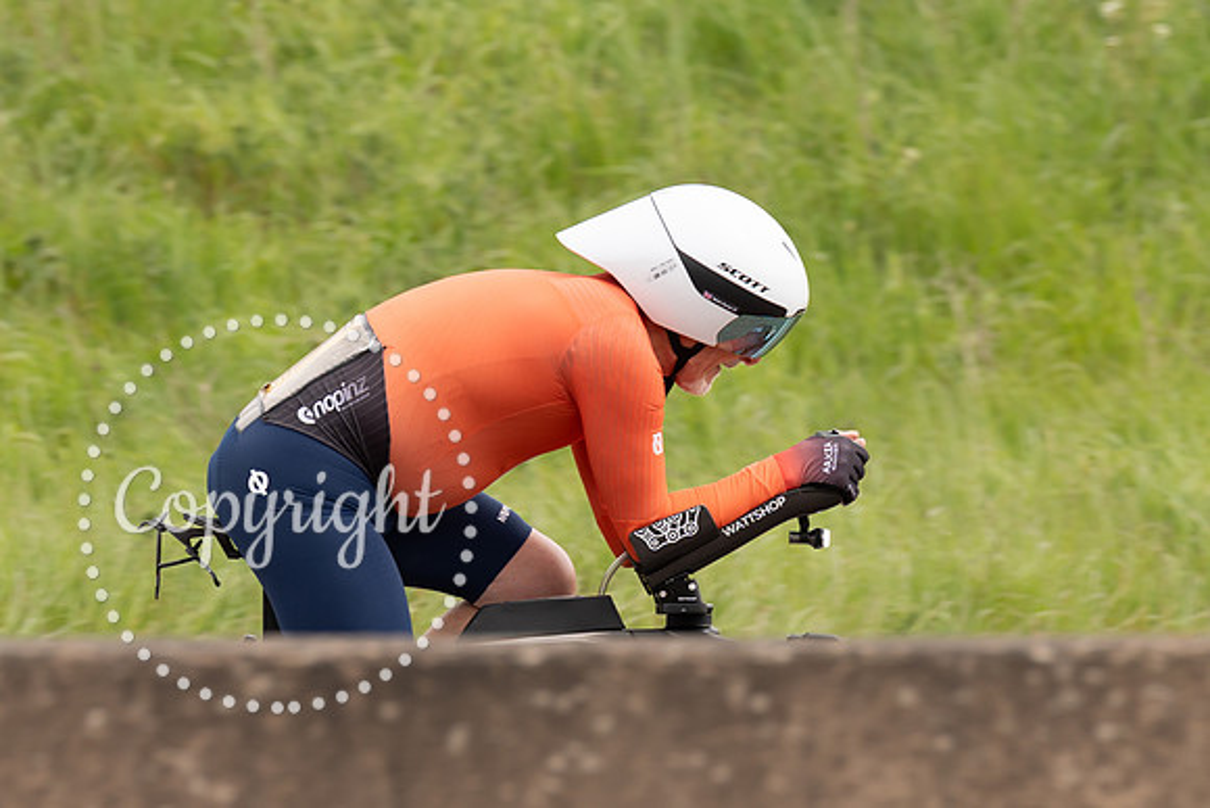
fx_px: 16204
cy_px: 223
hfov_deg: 4.3
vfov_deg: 2.9
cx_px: 523
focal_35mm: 482
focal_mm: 182
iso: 200
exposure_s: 1/800
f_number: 4
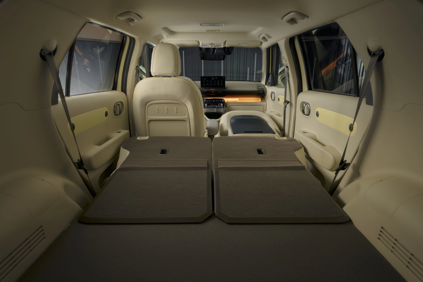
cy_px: 141
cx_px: 212
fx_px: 235
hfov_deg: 84.0
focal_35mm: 20
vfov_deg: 61.9
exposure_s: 2
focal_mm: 20
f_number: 8
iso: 50
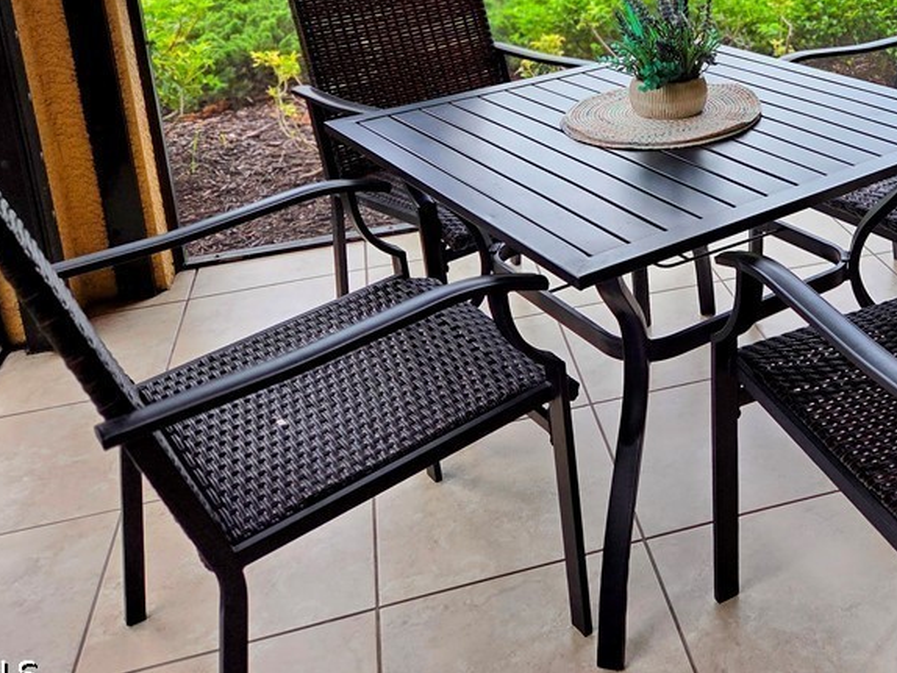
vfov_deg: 33.7
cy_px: 100
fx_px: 1063
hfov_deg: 44.0
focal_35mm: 41
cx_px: 691
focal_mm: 5.4
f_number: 1.8
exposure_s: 1/887
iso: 80
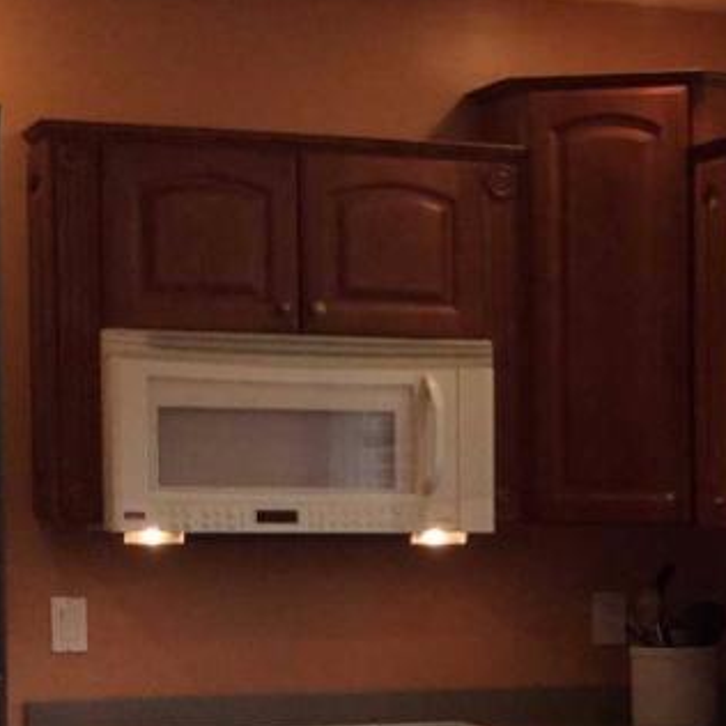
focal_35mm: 133
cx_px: 1153
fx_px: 3156
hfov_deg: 12.4
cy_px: 632
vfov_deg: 13.0
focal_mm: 3.3
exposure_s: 1/60
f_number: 2.4
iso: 50
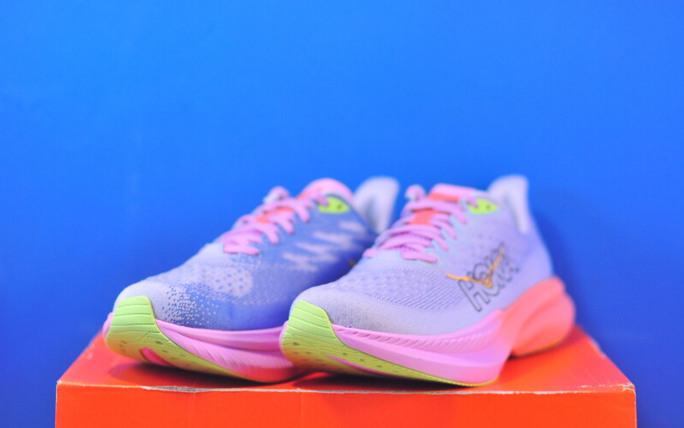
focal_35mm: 77
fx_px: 1436
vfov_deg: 16.9
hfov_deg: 26.8
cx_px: 342
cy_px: 207
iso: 250
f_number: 2.2
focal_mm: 50
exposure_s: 1/320
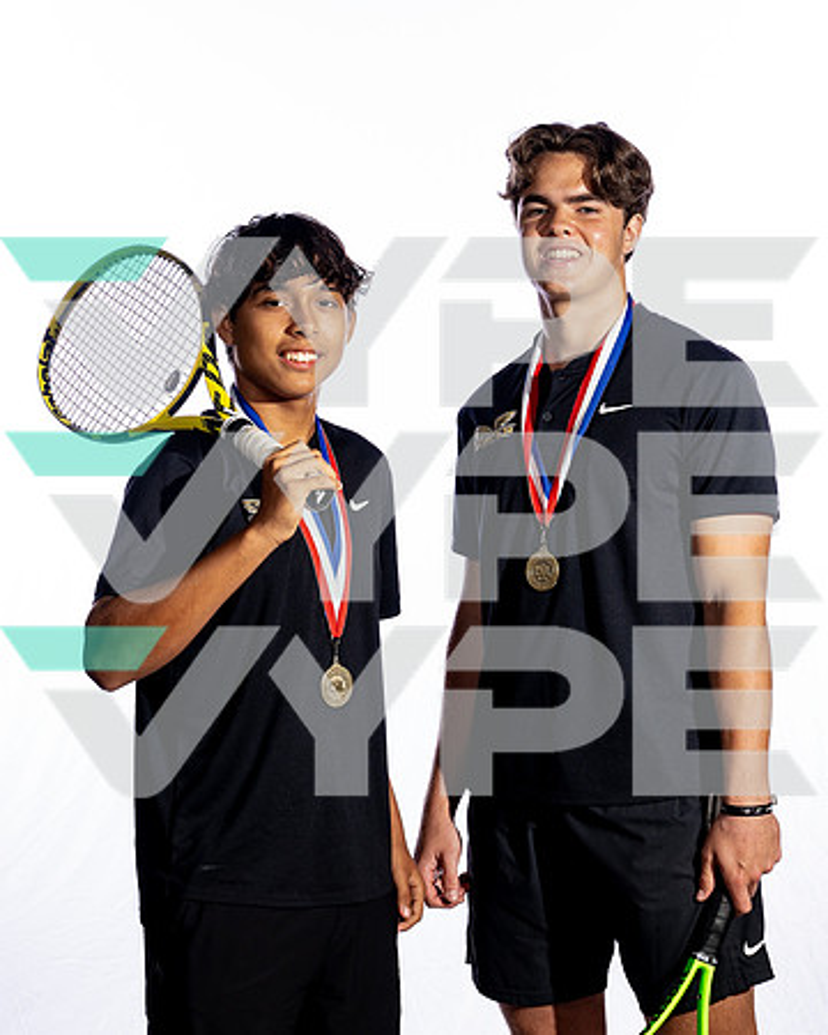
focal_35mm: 99
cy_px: 518
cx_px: 327
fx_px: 3019
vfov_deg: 19.5
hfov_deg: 15.6
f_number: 8
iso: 250
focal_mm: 70
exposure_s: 1/250
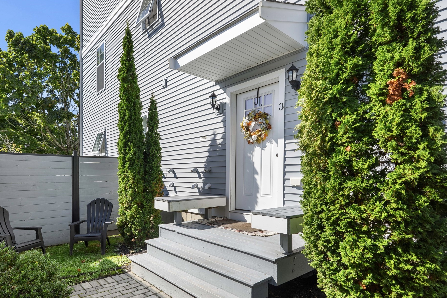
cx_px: 219
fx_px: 230
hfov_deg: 88.2
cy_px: 153
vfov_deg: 65.7
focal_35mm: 19
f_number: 5.6
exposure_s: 1/250
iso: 320
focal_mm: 16.5
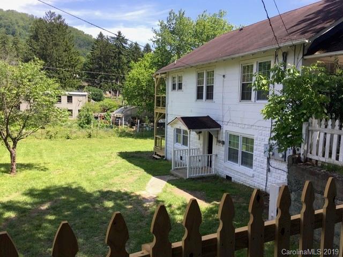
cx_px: 172
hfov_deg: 61.7
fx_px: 287
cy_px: 128
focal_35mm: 29
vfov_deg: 48.2
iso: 32
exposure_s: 1/791
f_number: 2.2
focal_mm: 4.15
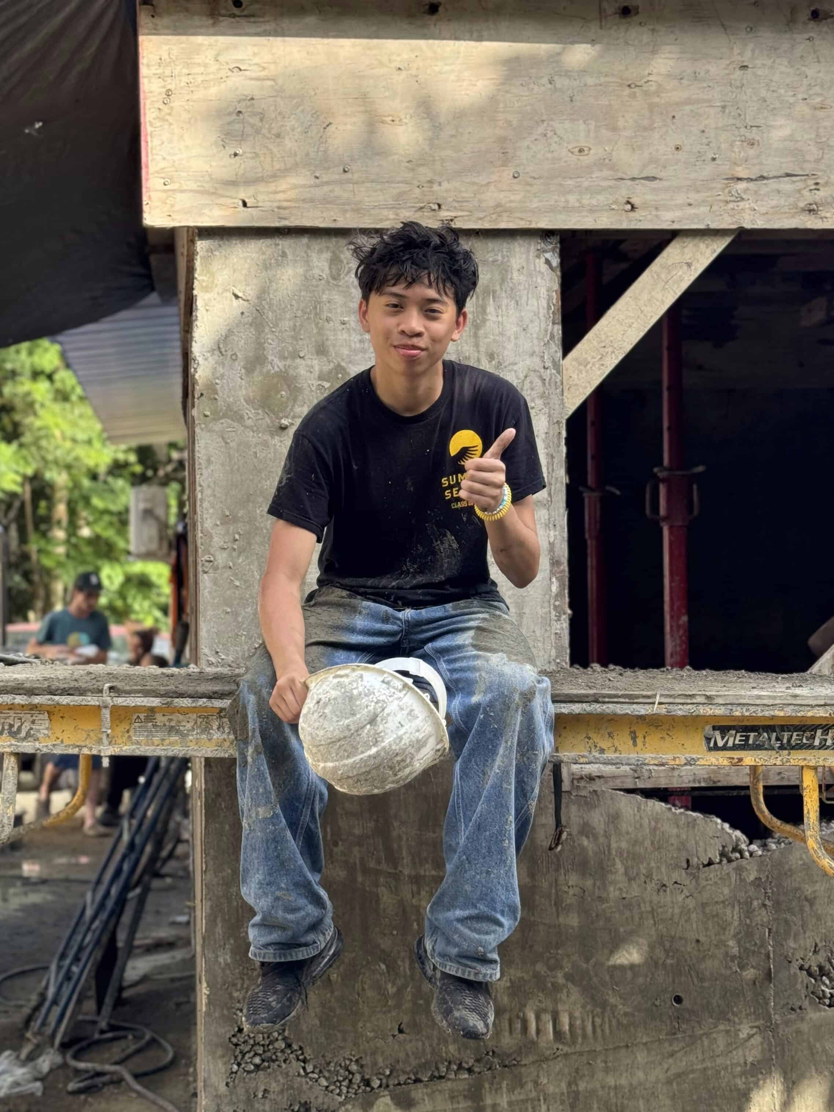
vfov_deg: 39.7
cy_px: 556
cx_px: 417
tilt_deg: +0.5
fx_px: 1542
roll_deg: +0.9
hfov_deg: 30.3
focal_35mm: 48
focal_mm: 6.76
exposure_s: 1/420
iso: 64
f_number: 1.78
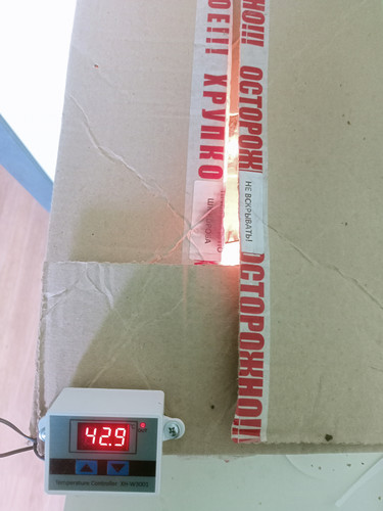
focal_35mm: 28
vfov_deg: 63.4
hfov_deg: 49.7
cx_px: 192
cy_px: 256
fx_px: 413
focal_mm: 4.69
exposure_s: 1/50
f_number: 1.8
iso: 512
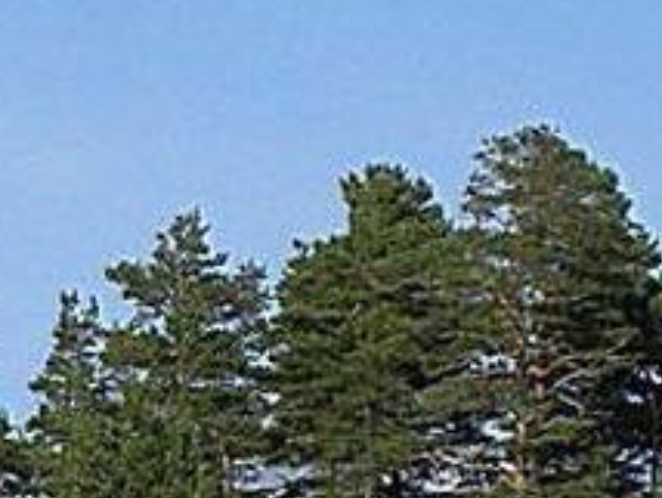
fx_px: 6031
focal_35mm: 315
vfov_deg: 4.7
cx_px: -312
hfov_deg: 6.2
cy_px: 453
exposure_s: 1/327
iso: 64
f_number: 6.3
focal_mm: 13.4
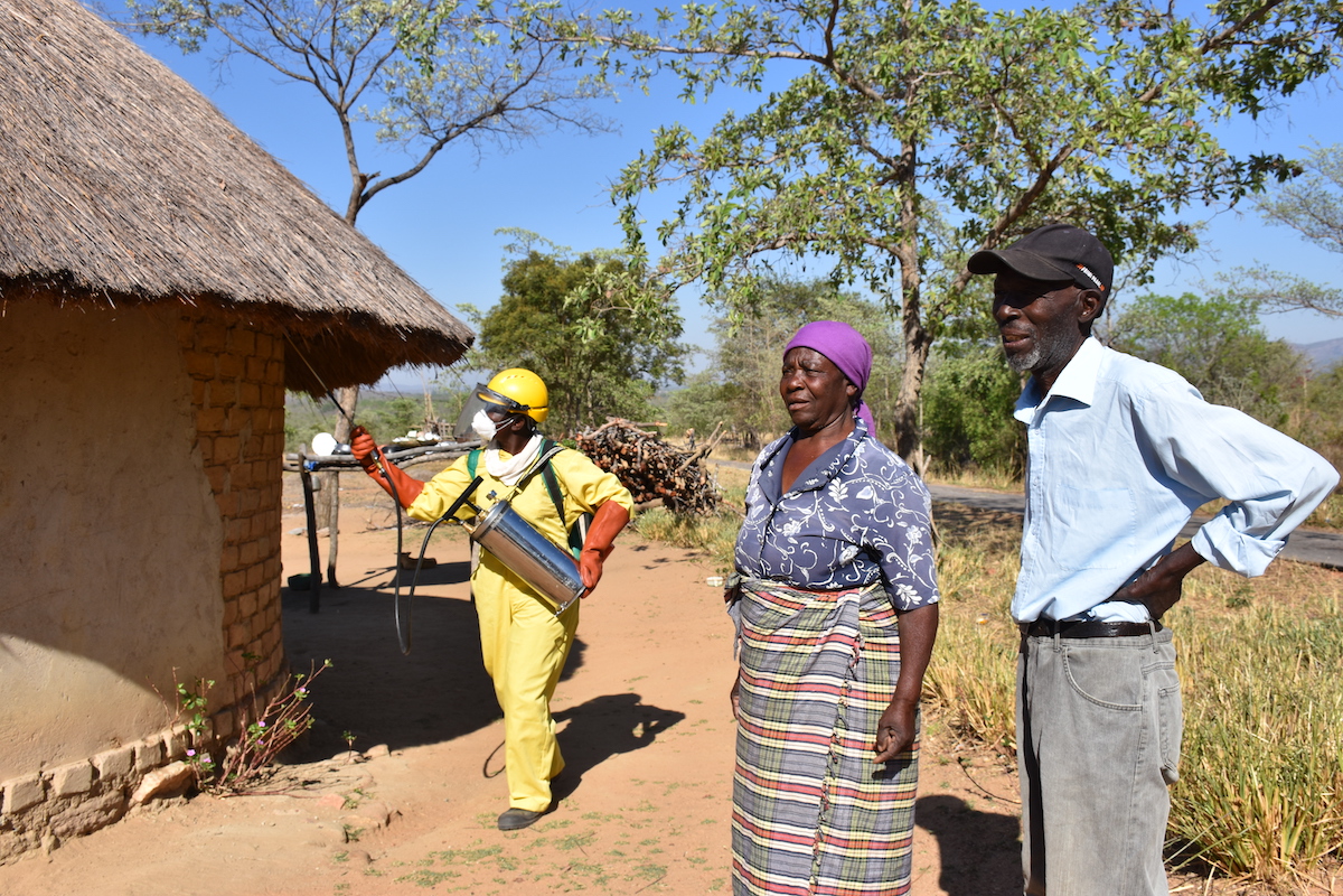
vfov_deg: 40.0
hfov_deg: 57.2
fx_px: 1231
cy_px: 448
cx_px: 672
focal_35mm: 33
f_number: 8
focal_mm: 22
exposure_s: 1/500
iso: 160
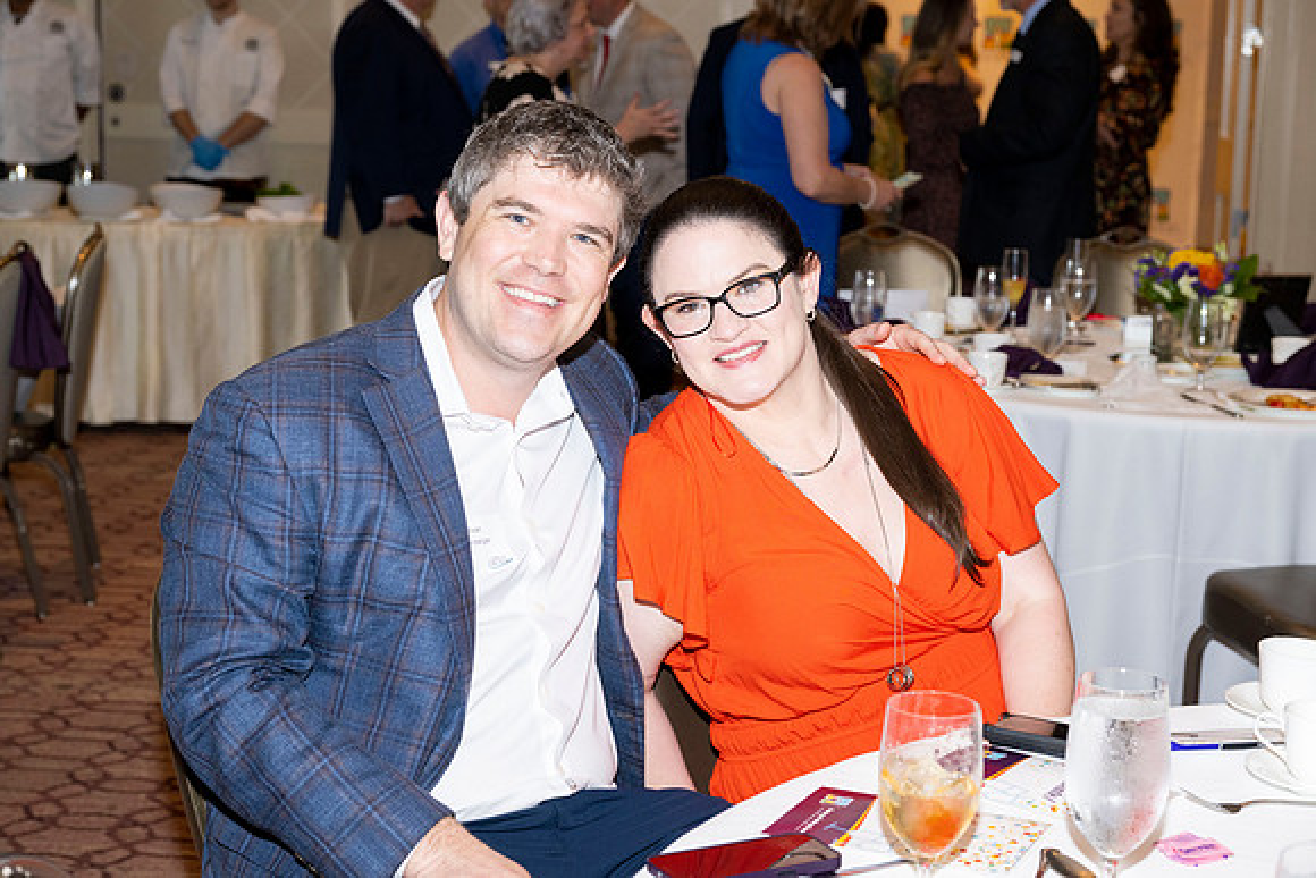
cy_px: 439
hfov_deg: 33.9
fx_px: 2157
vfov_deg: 23.0
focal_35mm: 59
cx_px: 658
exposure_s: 1/160
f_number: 5.6
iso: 1000
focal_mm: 59
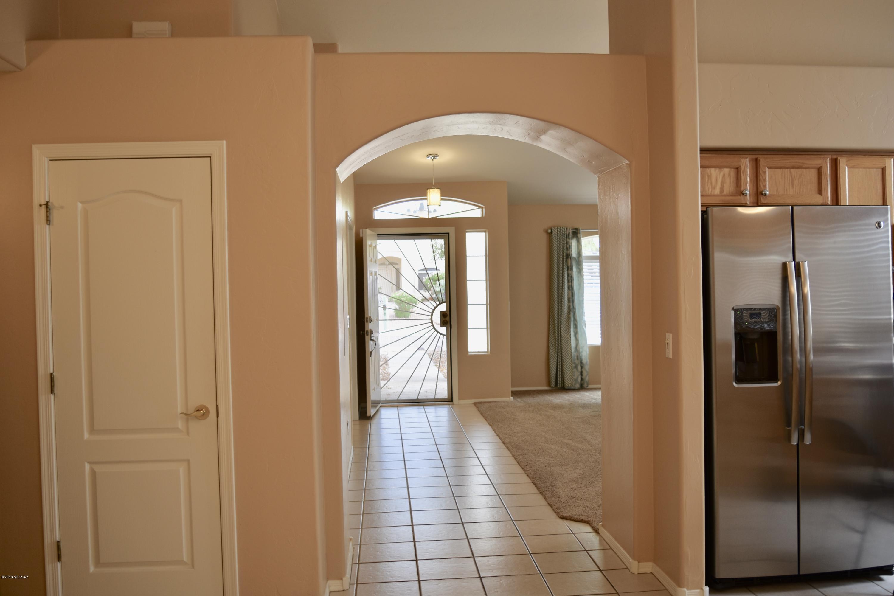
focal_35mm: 33
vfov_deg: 40.0
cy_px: 298
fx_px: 819
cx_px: 447
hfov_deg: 57.2
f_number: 3.8
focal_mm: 22
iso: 100
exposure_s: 1/30
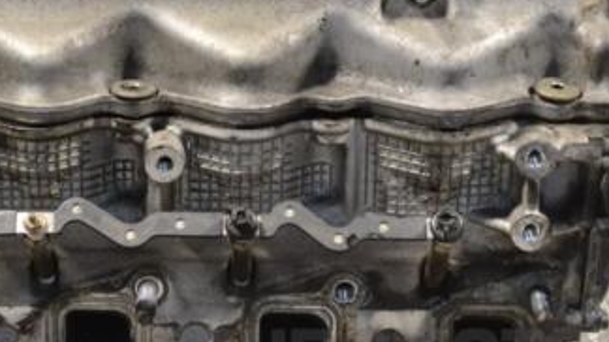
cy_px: 107
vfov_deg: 9.5
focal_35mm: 128
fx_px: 2066
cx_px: 162
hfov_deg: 16.7
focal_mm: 44
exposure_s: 1/200
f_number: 7.1
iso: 3200
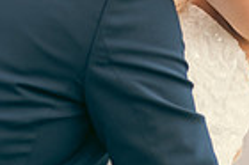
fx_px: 3206
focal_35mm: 464
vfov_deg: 2.9
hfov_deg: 4.4
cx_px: 60
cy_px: -72
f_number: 3.5
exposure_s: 1/320
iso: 200
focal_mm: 112
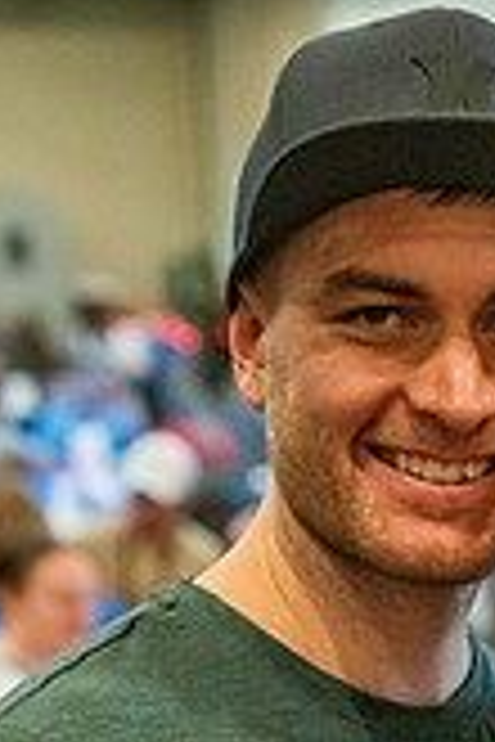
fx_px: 3485
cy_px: 895
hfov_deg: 8.0
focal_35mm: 169
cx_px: 585
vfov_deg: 11.9
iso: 16000
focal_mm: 62
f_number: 4
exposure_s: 1/200
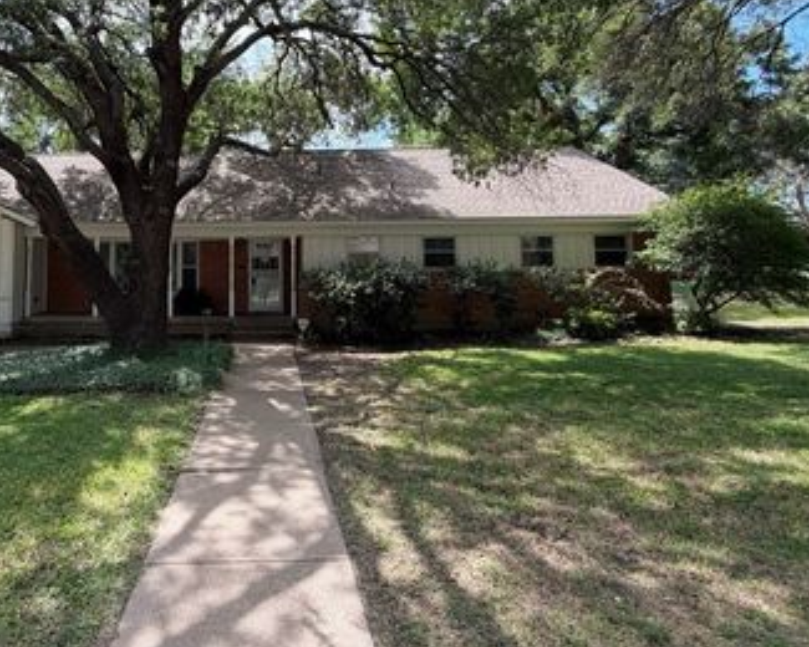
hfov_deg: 74.2
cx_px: 244
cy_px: 240
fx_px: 503
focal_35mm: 21
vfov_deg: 64.5
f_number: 2.2
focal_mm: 2.22
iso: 64
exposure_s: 1/419
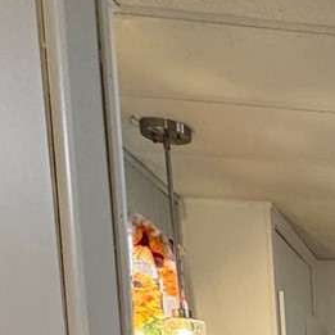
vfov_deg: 18.6
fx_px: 832
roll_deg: -0.1
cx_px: 656
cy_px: 572
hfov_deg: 17.2
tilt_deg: -7.2
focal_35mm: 76
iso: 200
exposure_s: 1/60
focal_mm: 2.22
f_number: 2.2
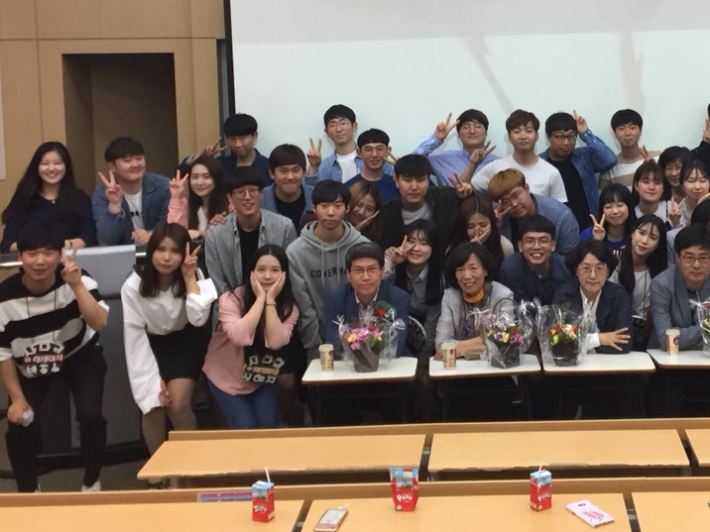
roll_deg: +1.1
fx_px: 1108
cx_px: 519
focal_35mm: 54
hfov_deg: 34.9
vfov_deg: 26.6
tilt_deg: -4.8
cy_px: 119
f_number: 2.2
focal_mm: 4.15
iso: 80
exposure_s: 1/30
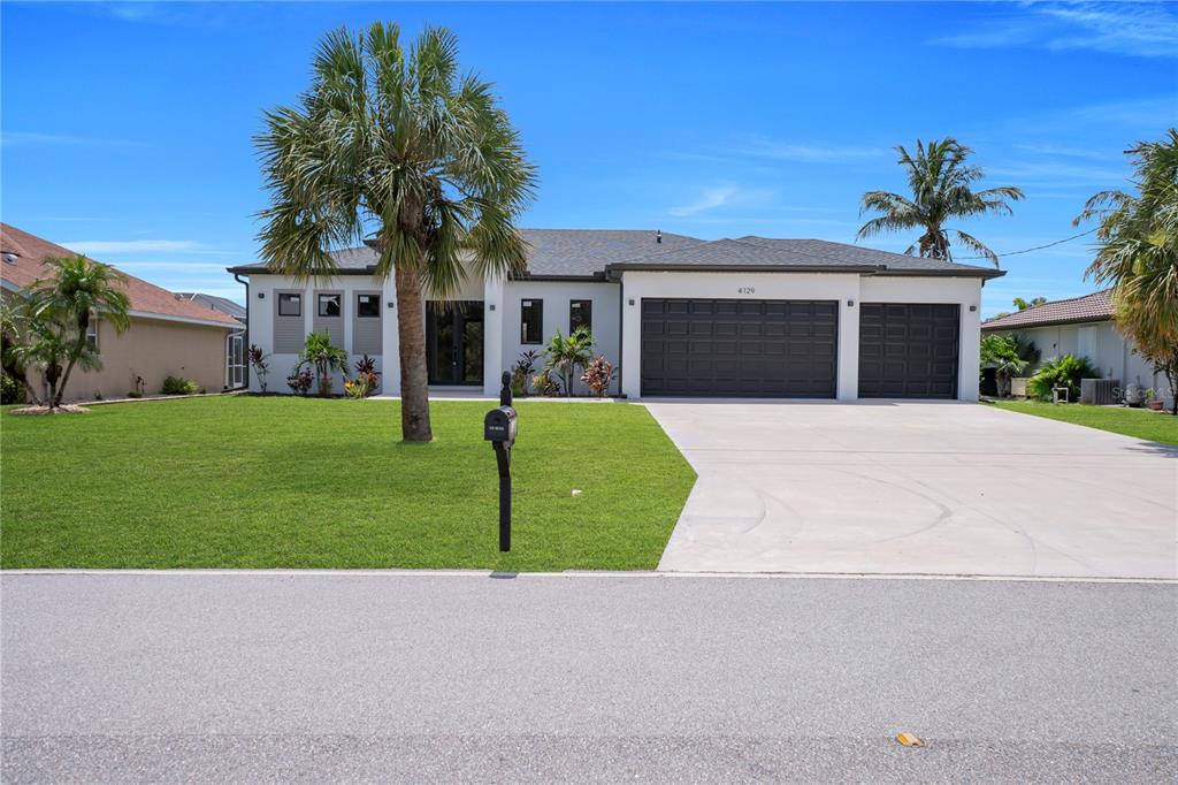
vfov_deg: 43.6
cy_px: 392
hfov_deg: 61.9
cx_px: 589
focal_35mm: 30
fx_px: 981
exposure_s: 1/400
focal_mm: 20
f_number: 8
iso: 100
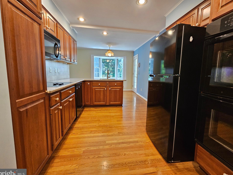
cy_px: 85
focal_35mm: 14
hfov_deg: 102.0
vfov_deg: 85.6
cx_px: 121
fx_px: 94
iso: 320
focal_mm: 2.2
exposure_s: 1/60
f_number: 2.2
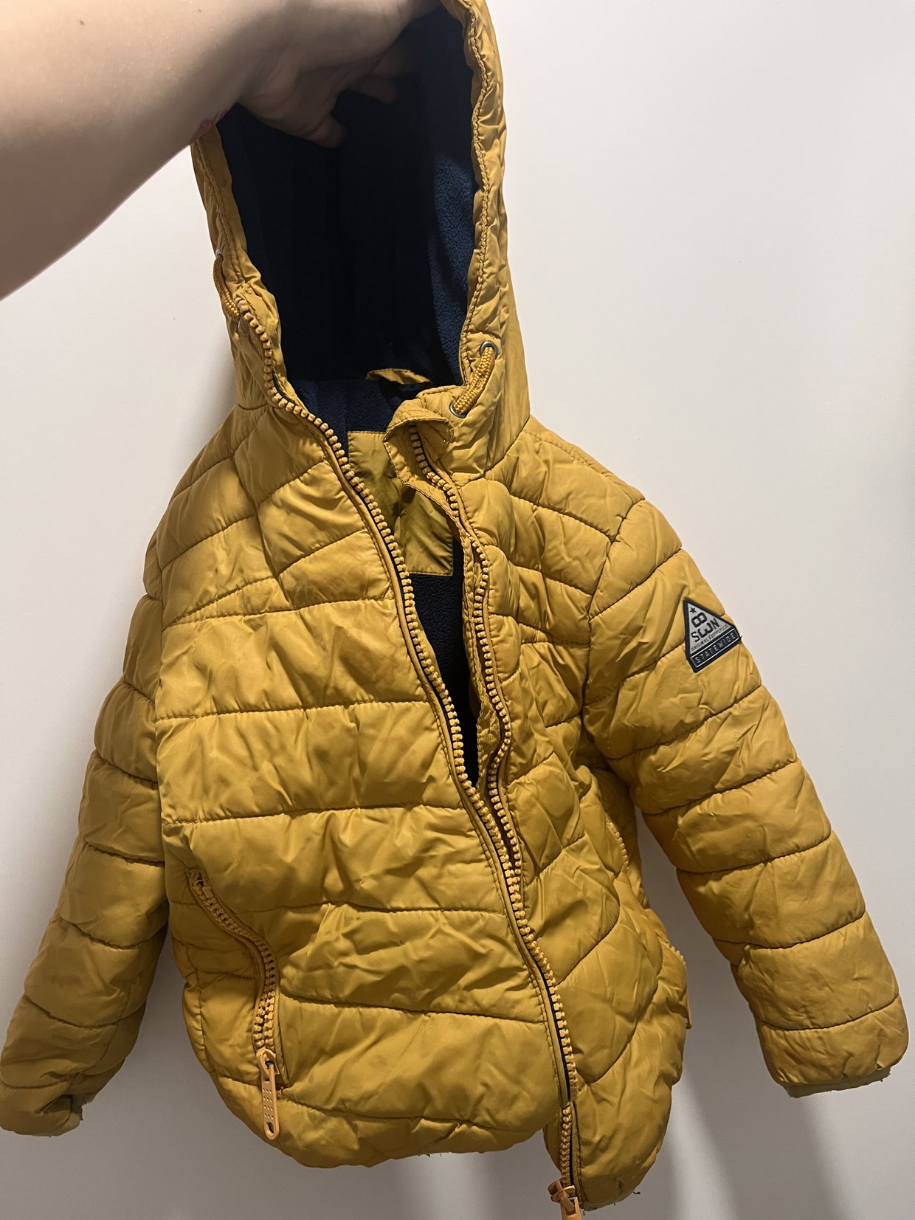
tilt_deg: -4.7
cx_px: 458
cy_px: 610
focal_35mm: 26
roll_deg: +7.7
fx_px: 916
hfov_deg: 53.1
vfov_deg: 67.3
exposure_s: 1/50
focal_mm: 5.1
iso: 125
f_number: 1.6
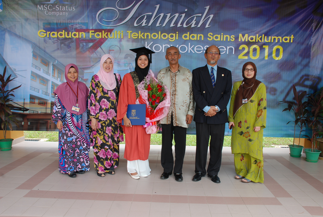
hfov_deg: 61.8
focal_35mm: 30
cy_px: 108
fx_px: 270
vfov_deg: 43.8
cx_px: 162
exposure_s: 1/60
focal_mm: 20
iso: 200
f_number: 8
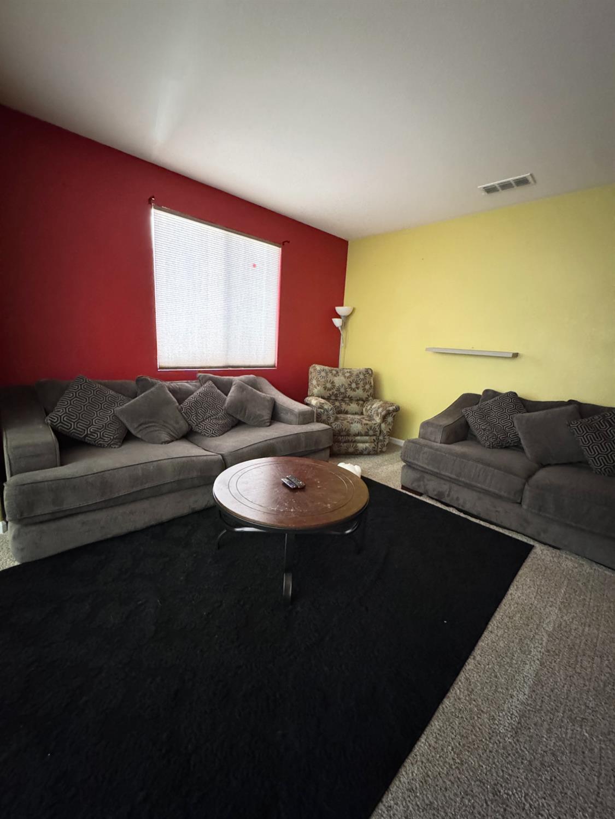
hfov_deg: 85.7
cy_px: 410
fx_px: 332
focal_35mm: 14
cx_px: 308
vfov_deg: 102.1
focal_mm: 2.22
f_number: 2.2
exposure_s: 1/40
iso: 1250
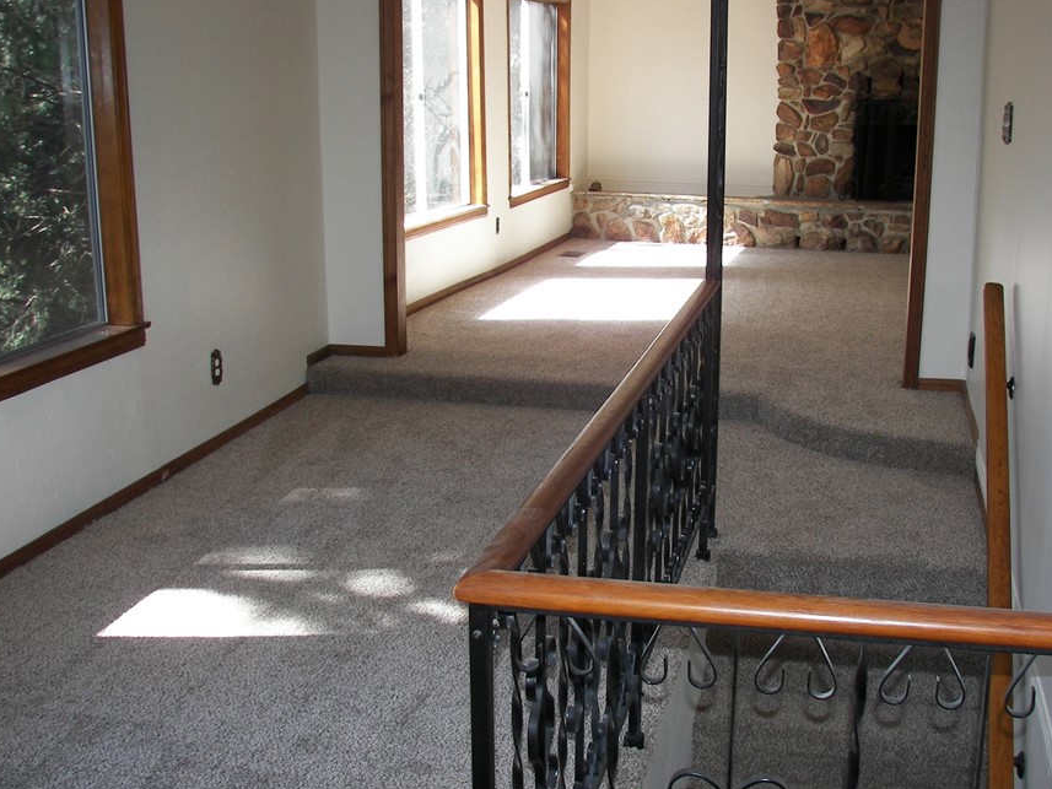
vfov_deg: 33.6
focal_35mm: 43
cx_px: 554
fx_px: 1307
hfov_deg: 43.8
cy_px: 429
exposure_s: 1/60
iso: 50
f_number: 2.8
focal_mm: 6
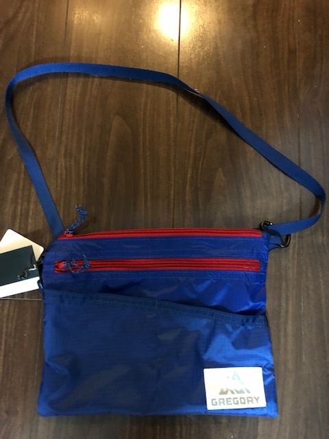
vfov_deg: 63.4
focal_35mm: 28
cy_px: 220
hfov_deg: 49.7
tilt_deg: -80.8
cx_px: 164
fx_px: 355
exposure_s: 1/4
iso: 160
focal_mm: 3.99
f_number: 1.8
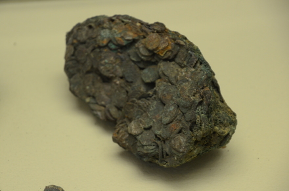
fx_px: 1321
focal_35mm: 165
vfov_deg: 8.3
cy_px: 96
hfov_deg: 12.5
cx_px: 144
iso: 1000
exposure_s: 1/80
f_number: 5.6
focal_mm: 110
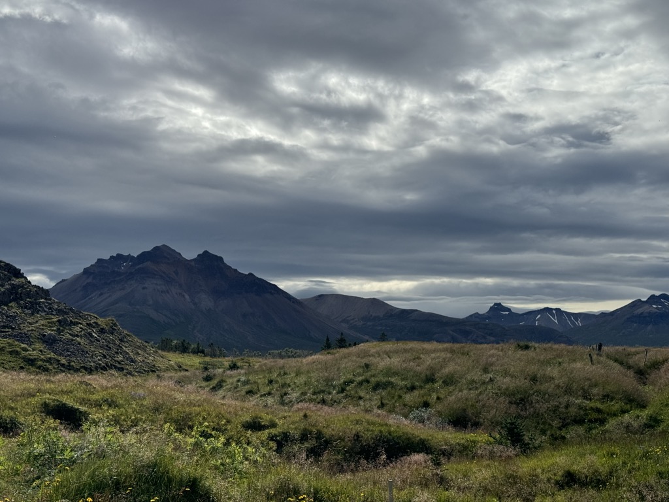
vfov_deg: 30.3
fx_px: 928
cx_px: 334
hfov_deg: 39.7
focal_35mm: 48
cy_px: 251
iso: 64
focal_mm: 6.76
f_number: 1.78
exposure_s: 1/15152
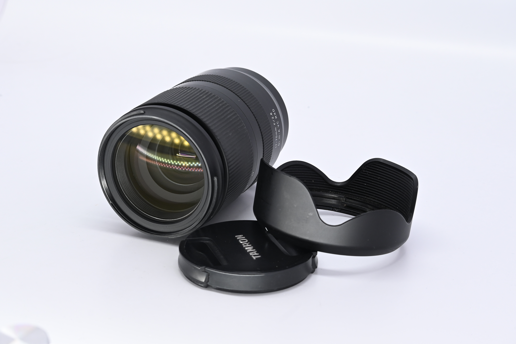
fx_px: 1075
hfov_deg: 27.0
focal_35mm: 75
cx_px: 258
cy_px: 172
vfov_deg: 18.2
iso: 500
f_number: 9
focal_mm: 50
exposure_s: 1/160
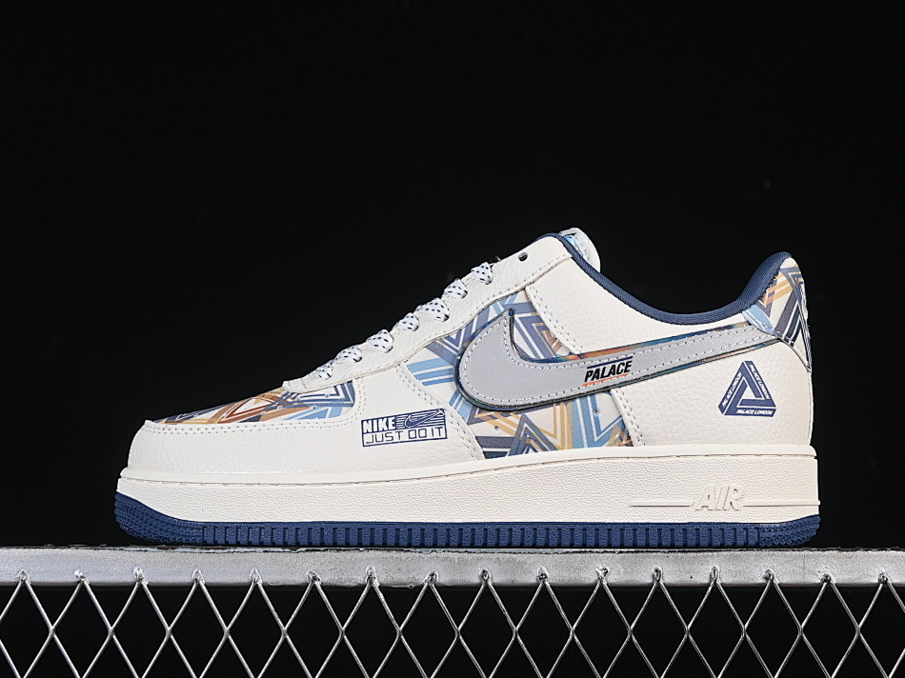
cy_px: 336
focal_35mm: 82
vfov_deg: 18.0
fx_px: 2143
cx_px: 479
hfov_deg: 23.8
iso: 160
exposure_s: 1/80
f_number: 8
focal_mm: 50
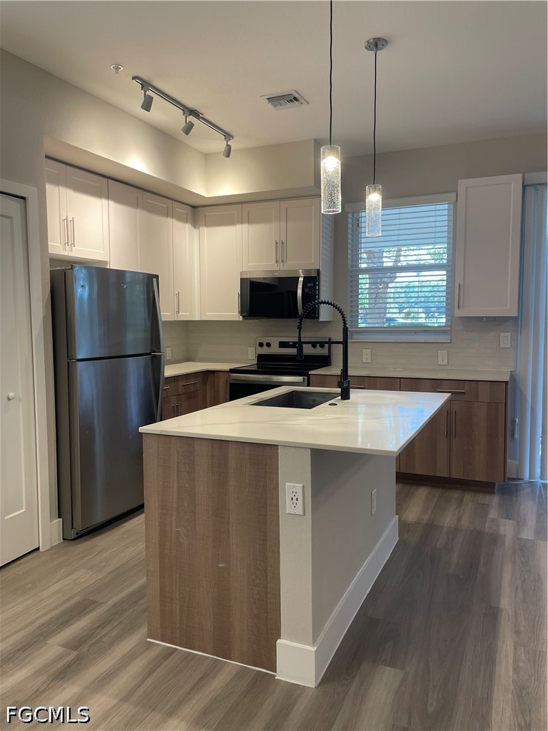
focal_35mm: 26
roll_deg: +0.4
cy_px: 366
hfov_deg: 53.1
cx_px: 274
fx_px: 549
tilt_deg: -6.2
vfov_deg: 67.3
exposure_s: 1/60
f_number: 1.6
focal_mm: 4.2
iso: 64
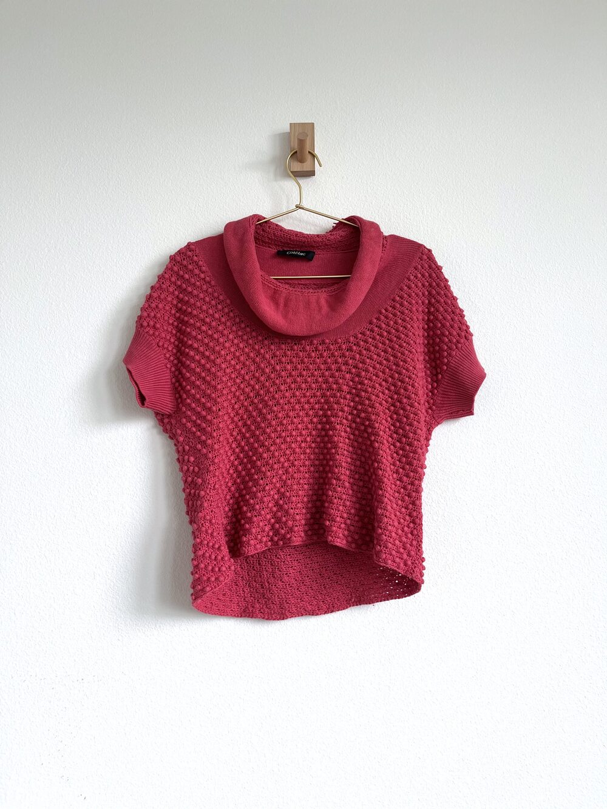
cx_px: 304
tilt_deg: +5.8
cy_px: 404
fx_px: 608
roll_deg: +0.9
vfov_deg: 67.3
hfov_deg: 53.1
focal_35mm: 26
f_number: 1.6
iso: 64
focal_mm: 5.1
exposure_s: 1/121
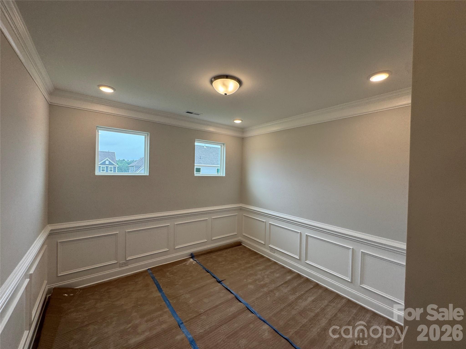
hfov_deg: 102.1
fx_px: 188
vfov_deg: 85.7
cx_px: 233
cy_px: 174
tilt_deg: -0.4
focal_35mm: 14
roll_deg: -0.1
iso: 64
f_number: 2.2
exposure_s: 1/120
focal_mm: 2.22
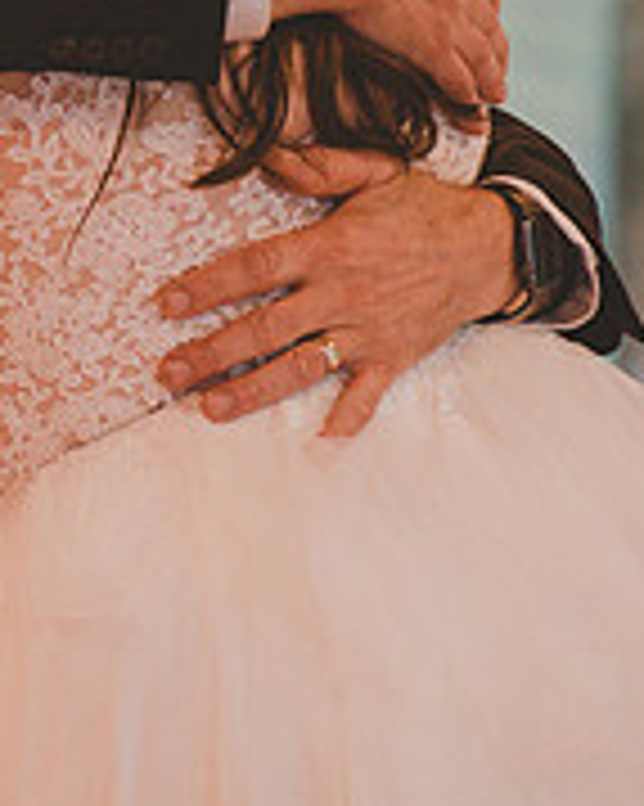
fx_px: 11374
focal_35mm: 477
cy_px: 45
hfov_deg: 3.2
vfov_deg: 4.1
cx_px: 27
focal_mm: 135
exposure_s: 1/60
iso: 2200
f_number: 4.8
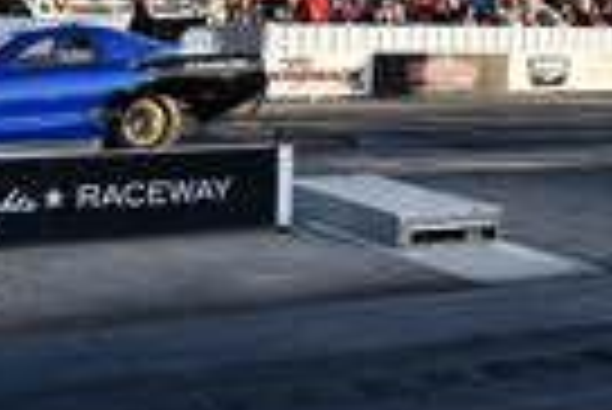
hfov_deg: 22.7
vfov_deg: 15.5
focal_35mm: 88
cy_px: 135
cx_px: 518
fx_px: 1498
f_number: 3.5
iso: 160
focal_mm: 16
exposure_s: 1/800
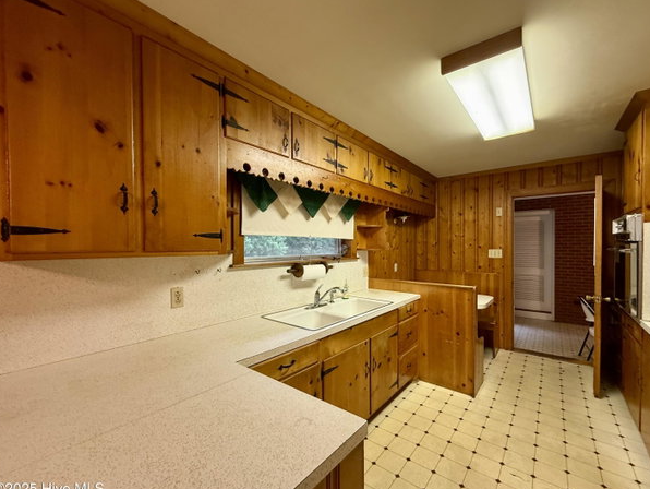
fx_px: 282
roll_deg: +0.2
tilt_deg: -1.4
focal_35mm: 15
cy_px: 251
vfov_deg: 81.8
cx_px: 341
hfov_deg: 98.0
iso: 250
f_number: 2.2
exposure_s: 1/60
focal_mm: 2.22
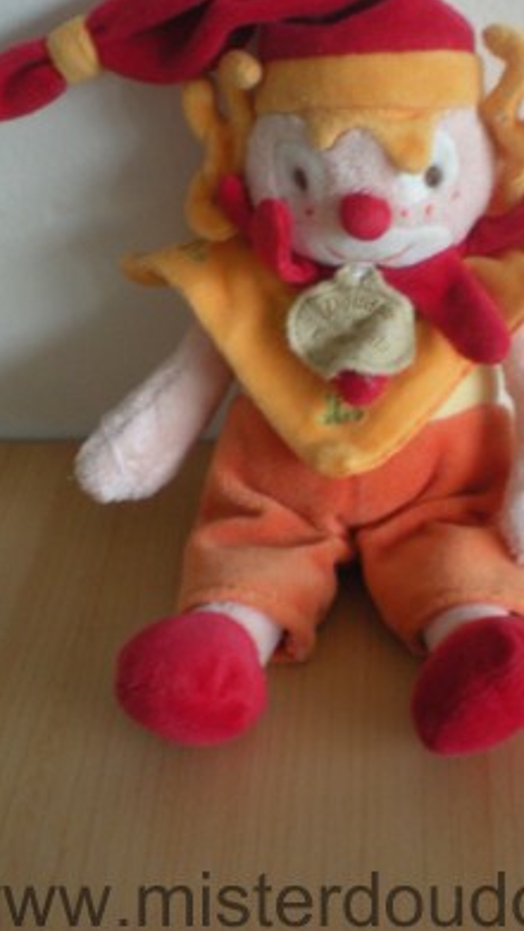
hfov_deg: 21.8
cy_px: 329
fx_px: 1358
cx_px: 302
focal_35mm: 55
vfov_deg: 37.5
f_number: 3.1
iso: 200
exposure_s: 1/22.6
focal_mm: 6.3
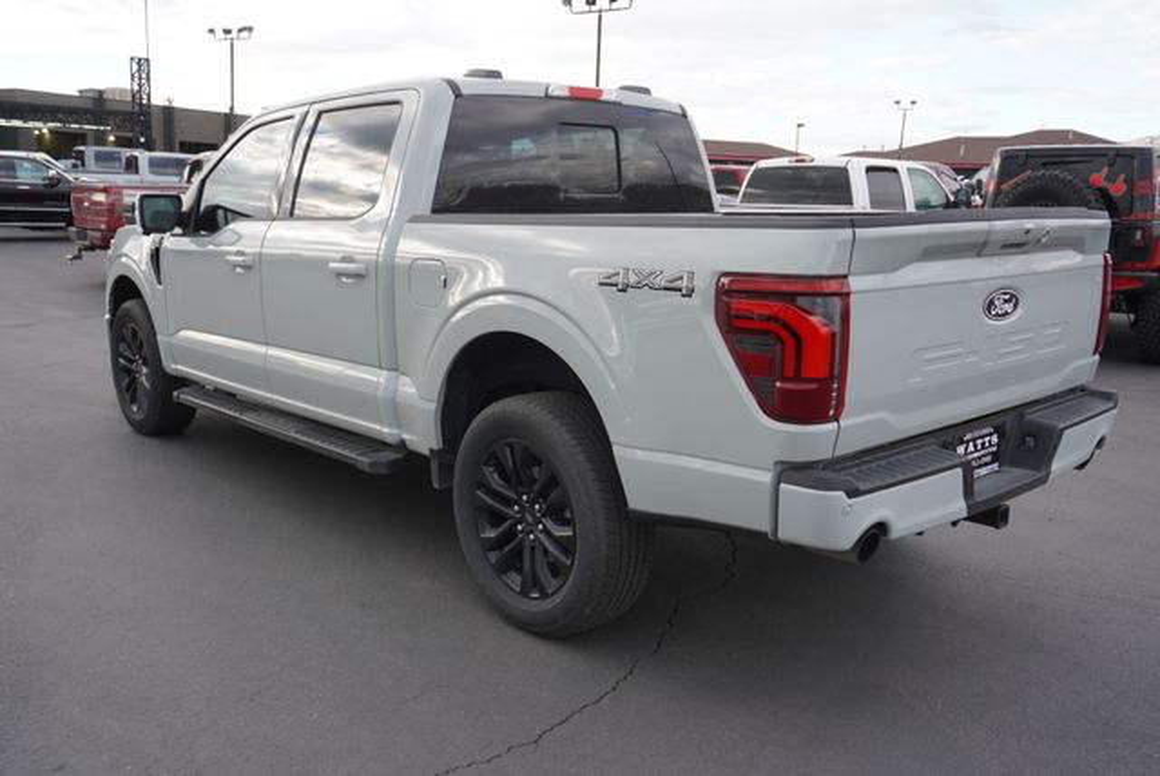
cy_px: 388
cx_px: 580
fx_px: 1016
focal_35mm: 32
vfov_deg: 41.8
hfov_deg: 59.4
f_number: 5
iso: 100
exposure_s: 1/100
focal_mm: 21
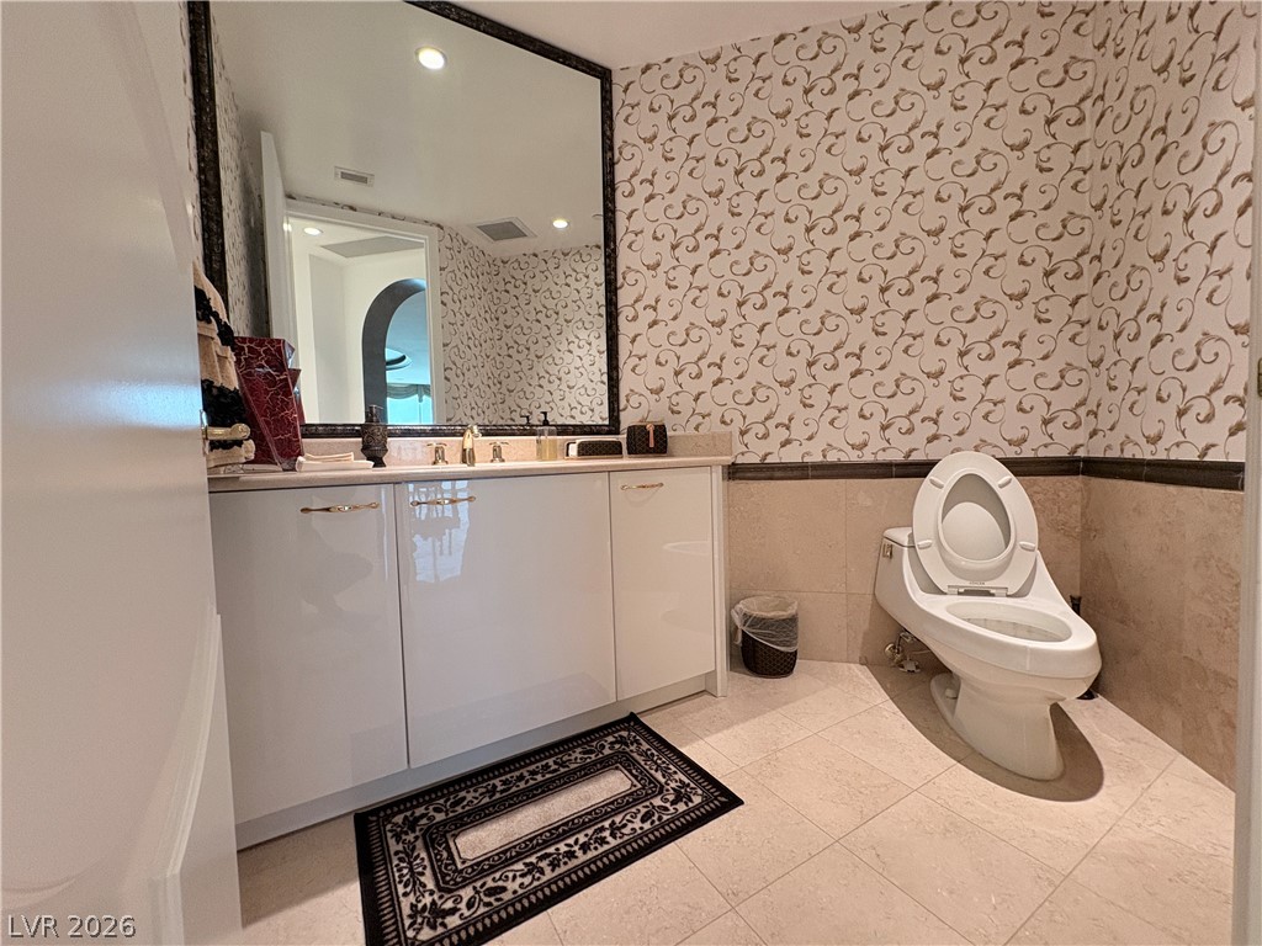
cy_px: 473
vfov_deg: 85.7
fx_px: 510
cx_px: 631
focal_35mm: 14
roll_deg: +2.1
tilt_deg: -2.2
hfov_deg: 102.1
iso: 250
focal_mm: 2.22
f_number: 2.2
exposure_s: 1/60
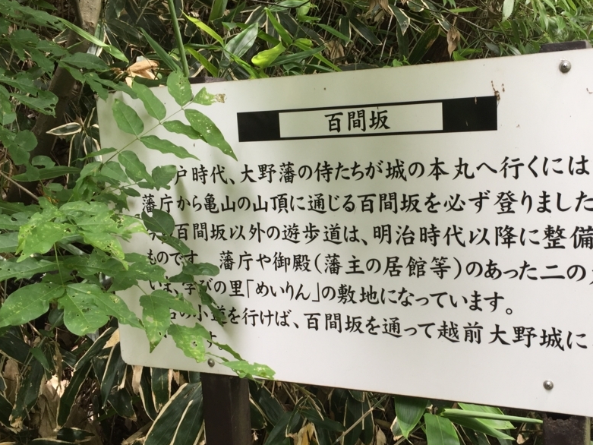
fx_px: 651
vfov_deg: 37.7
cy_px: 245
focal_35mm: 38
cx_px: 383
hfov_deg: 48.3
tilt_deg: -7.3
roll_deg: +0.7
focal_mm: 4.15
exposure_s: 1/60
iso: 32
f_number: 2.2
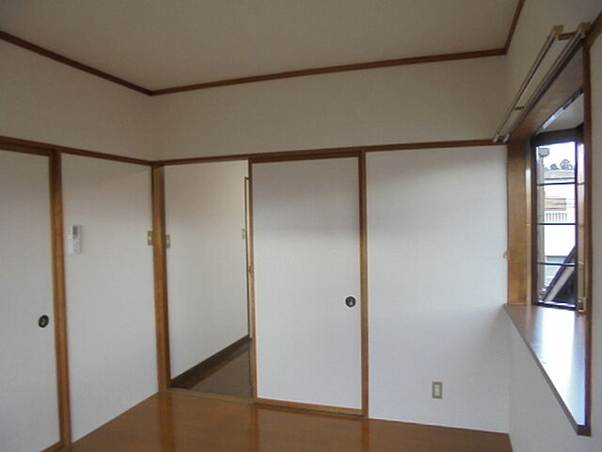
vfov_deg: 53.1
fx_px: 452
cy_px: 226
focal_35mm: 26
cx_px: 301
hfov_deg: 67.3
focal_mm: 4.6
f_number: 3.5
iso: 160
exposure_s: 1/30
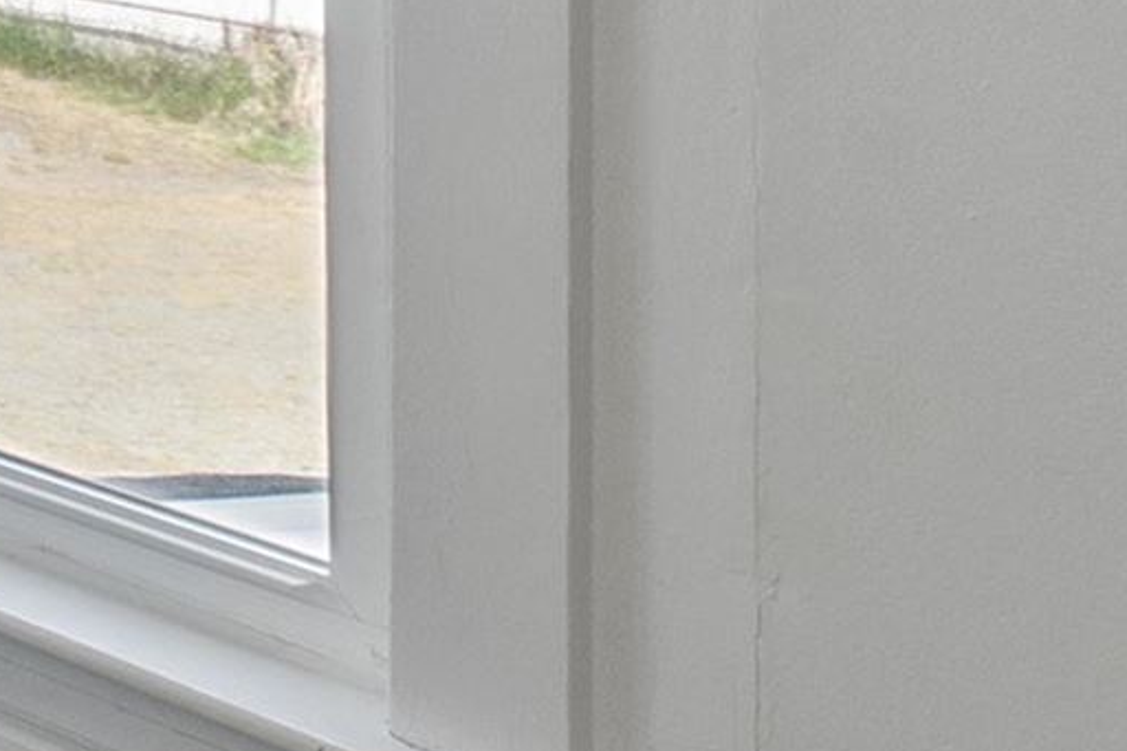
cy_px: -344
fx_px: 2816
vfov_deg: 14.3
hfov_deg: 12.8
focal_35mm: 90
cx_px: -1968
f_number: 8
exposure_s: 1/2.5
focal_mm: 10
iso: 320
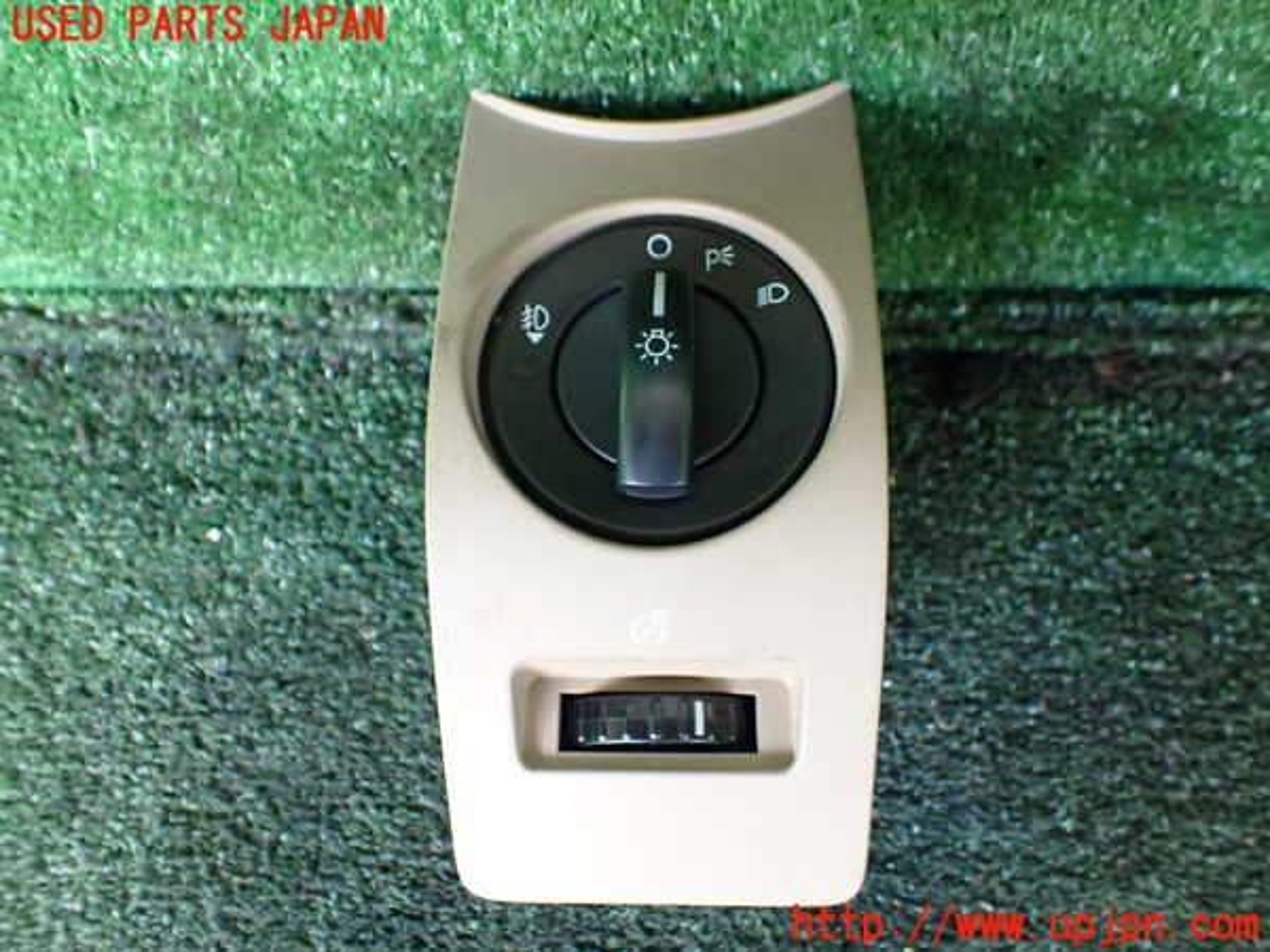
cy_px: 476
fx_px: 1101
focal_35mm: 30
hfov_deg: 60.0
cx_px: 635
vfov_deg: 46.8
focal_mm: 5.4
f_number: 2.3
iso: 500
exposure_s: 1/125
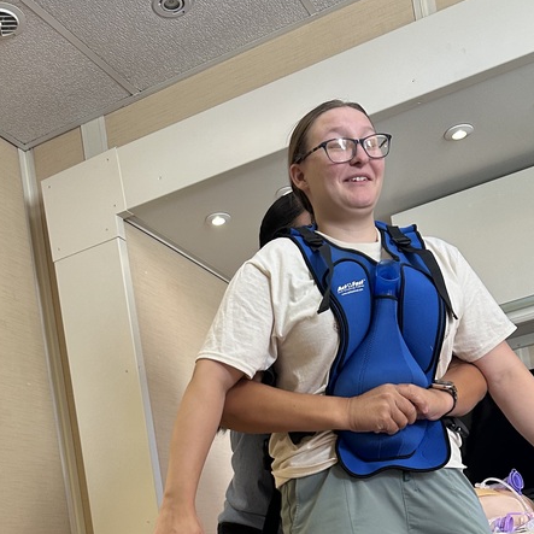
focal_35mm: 49
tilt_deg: +2.3
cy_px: 556
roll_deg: +7.3
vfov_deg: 31.6
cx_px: 274
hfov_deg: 34.7
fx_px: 855
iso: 200
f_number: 1.78
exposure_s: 1/120
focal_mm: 6.86
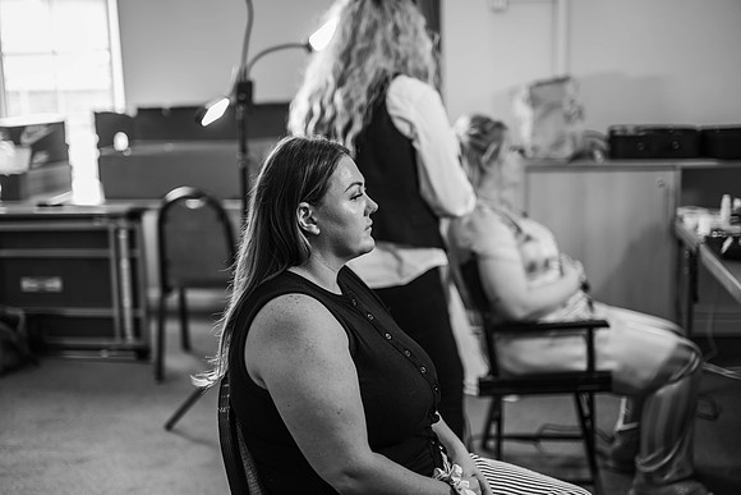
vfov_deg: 27.0
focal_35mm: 50
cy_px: 248
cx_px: 370
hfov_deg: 39.6
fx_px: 1029
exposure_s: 1/250
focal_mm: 50
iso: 400
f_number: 1.4
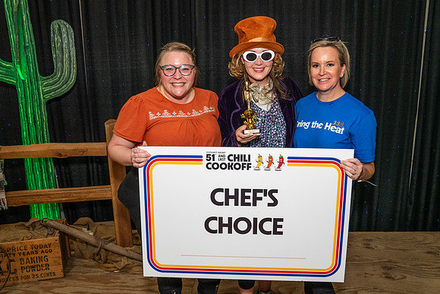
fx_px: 355
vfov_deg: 44.9
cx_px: 231
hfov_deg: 63.5
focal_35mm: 29
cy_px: 146
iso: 4000
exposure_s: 1/200
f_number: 4.5
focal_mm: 26
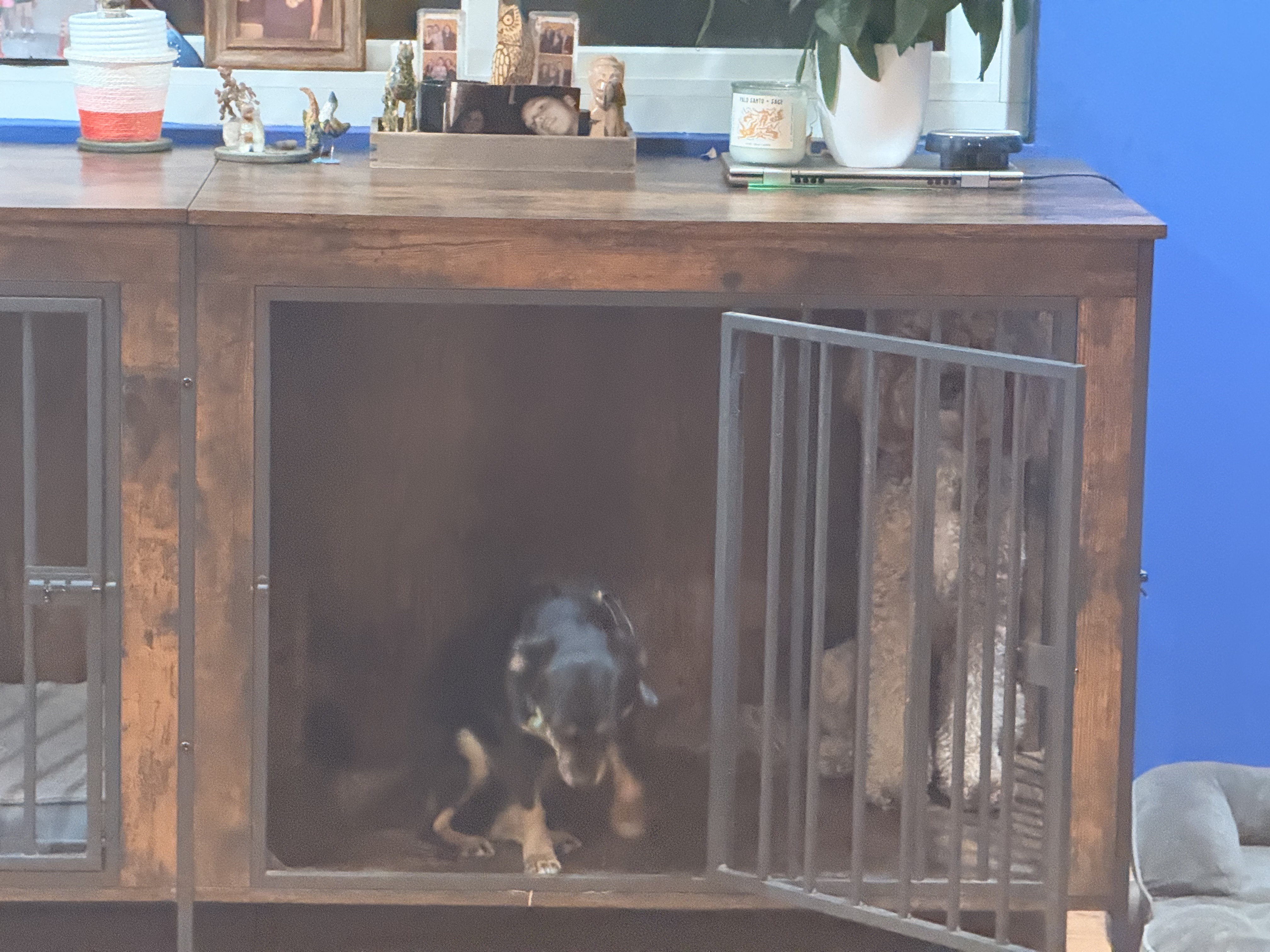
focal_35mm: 120
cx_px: 635
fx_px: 4403
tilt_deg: -9.4
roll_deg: -0.9
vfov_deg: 12.3
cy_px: 476
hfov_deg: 16.4
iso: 1600
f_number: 2.8
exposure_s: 1/24
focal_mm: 15.66
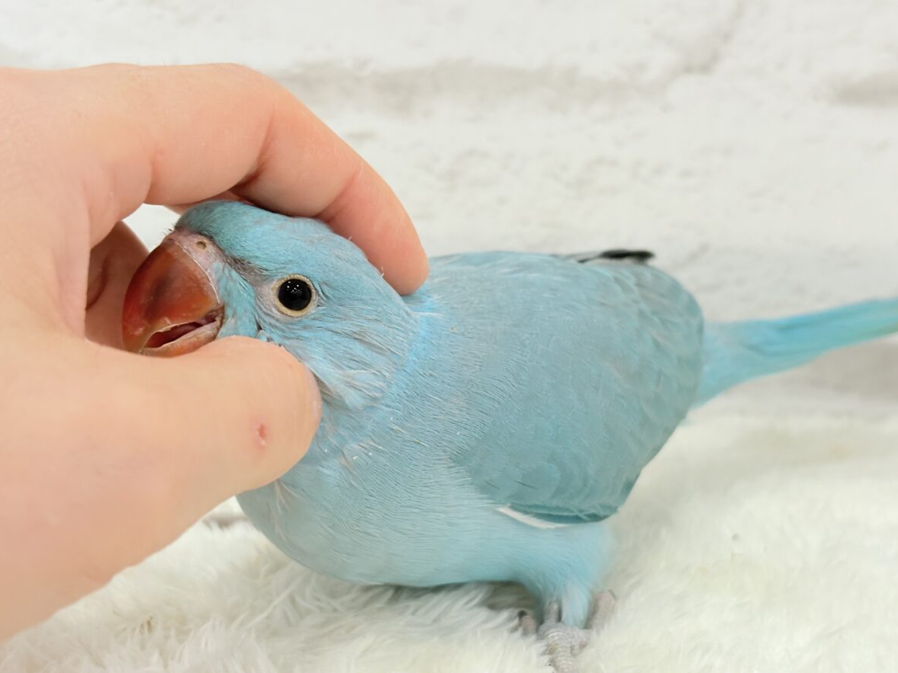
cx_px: 450
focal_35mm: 53
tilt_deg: -10.8
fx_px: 1375
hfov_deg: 36.2
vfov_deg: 27.5
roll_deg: -0.1
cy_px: 332
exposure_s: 1/100
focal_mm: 5.96
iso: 80
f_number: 1.6
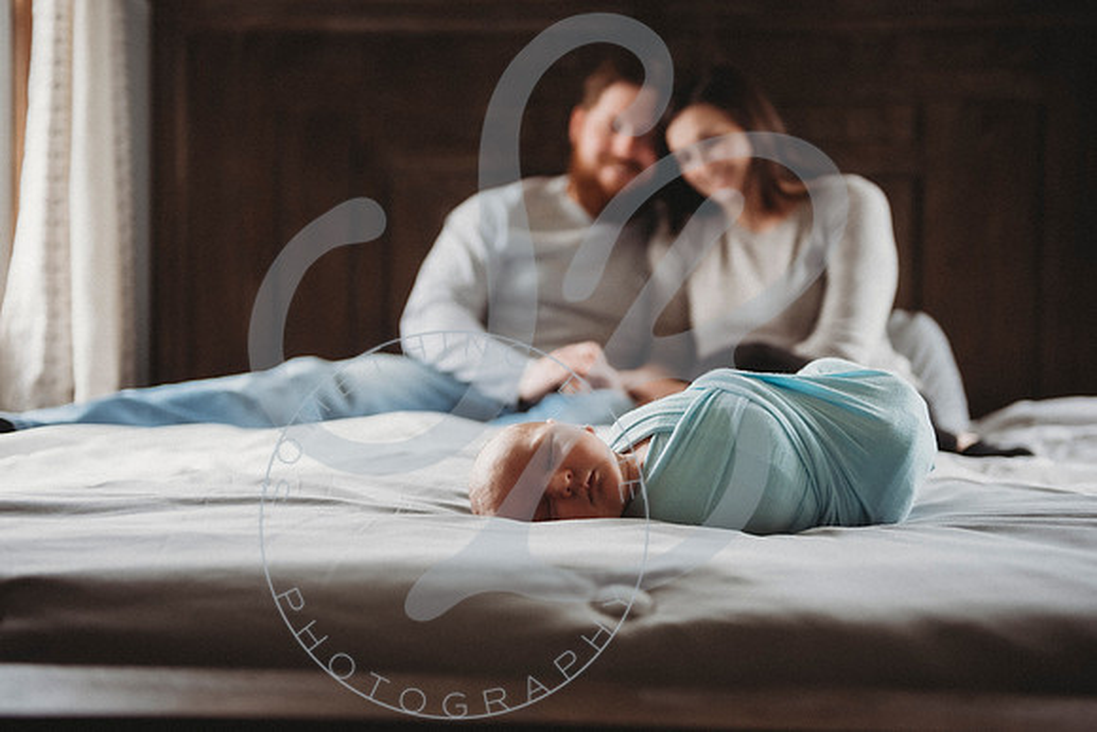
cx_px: 549
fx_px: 1388
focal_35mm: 46
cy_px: 366
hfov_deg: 43.1
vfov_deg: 29.5
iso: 400
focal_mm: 44
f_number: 2.8
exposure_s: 1/125
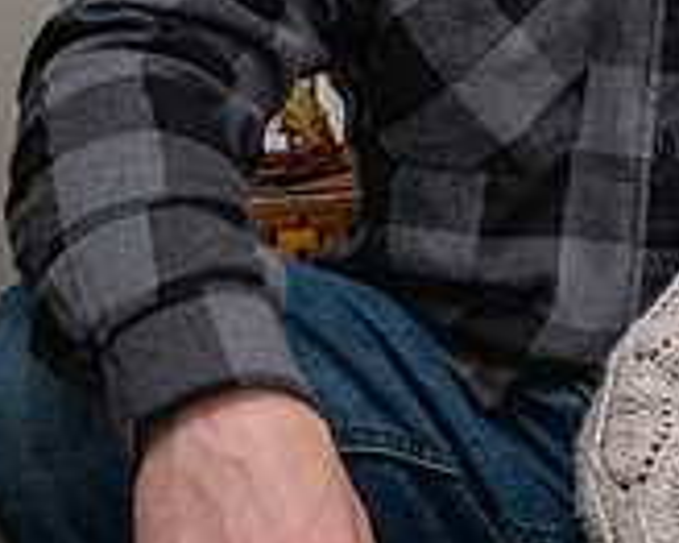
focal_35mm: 122
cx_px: 1178
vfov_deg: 12.4
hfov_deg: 14.2
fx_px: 2450
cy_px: -83
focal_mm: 29
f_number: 2.8
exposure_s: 1/125
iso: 200
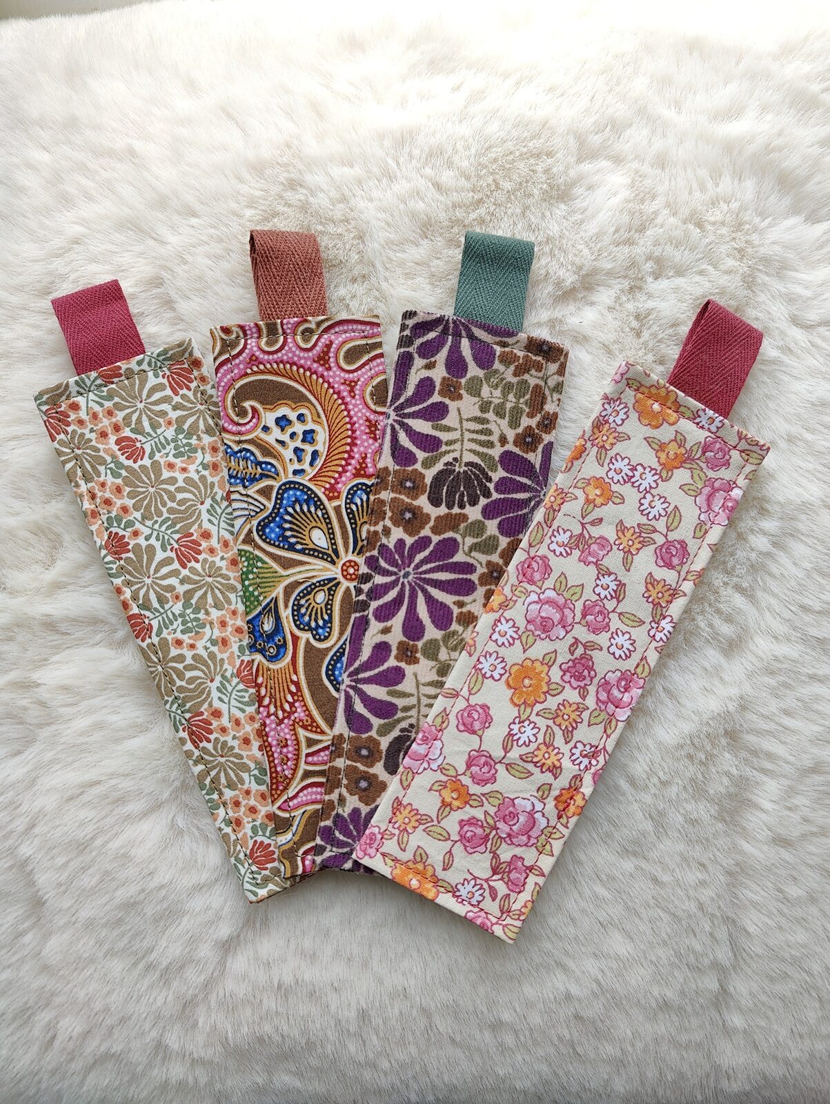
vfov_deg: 73.9
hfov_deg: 59.0
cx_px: 415
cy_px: 552
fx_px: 734
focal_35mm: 23
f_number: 1.8
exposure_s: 1/193
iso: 50
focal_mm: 6.06
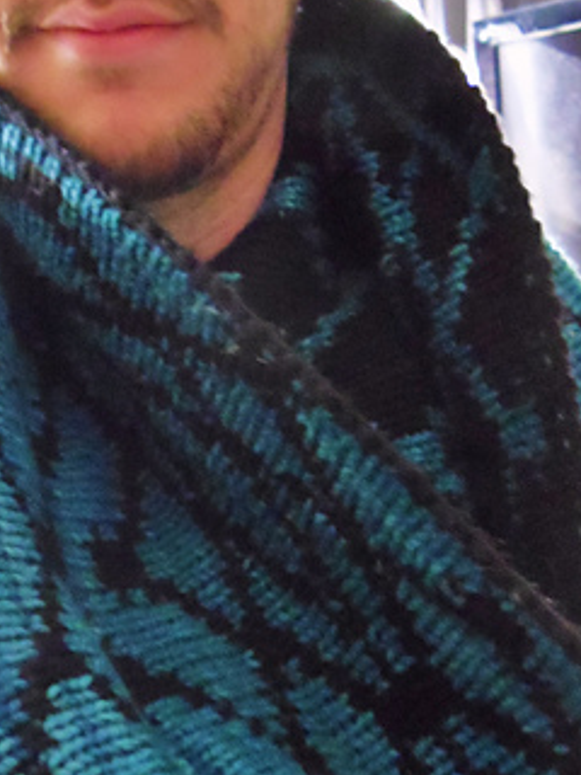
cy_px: 431
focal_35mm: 62
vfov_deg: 31.2
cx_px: 199
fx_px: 1387
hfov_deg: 23.6
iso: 800
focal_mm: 5.6
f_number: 3.3
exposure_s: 1/18
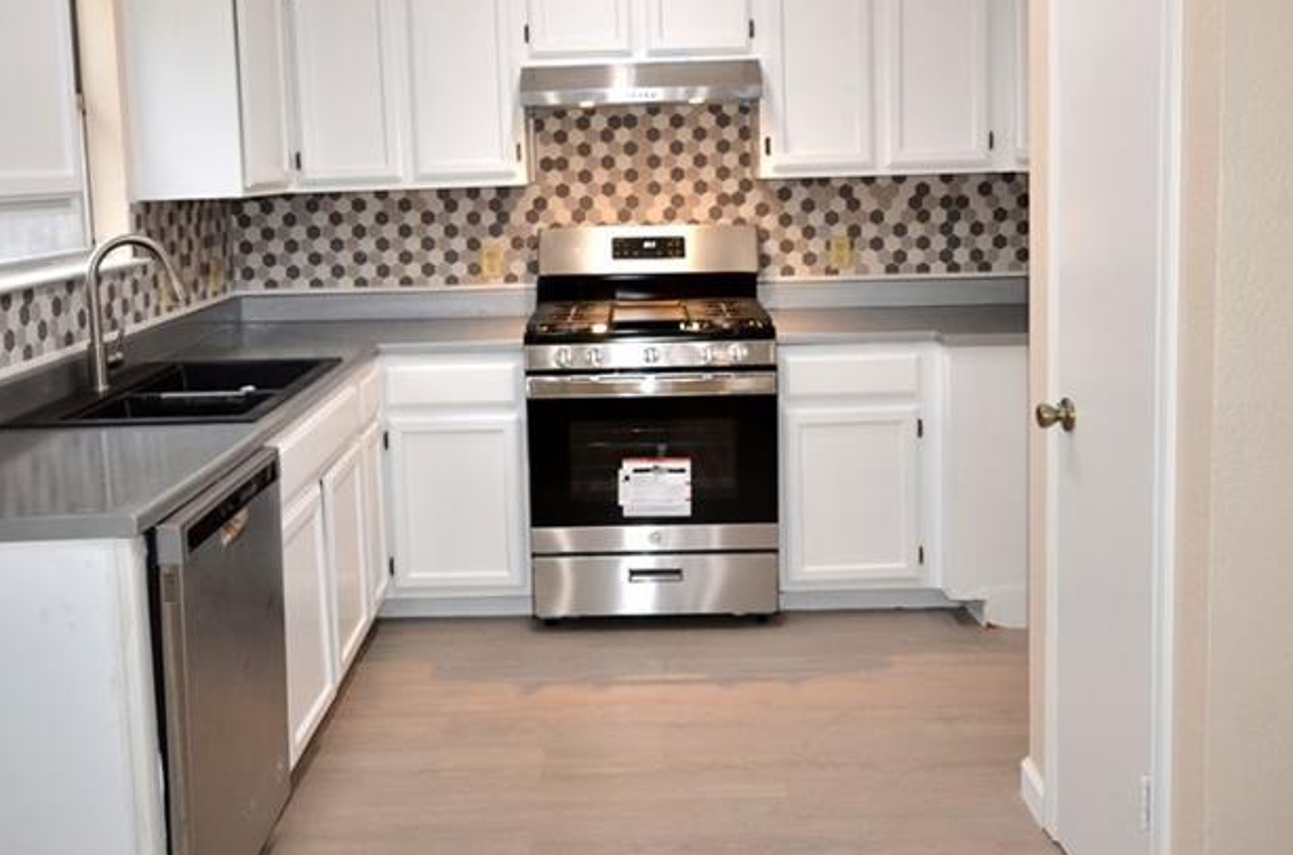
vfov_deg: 37.2
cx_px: 604
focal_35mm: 35
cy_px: 271
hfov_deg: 54.5
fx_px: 1254
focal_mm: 14
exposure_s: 1/60
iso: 400
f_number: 4.8
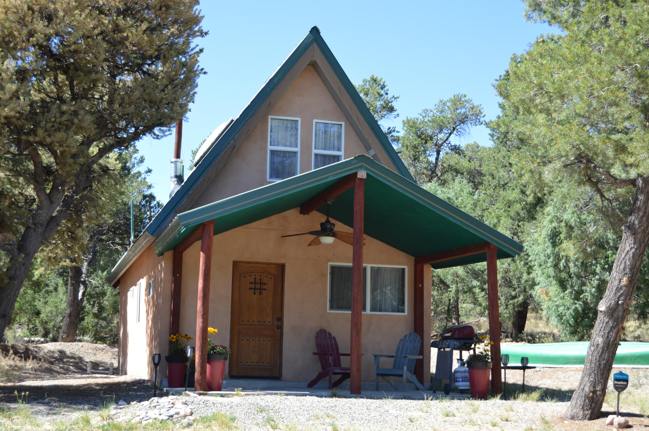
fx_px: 1027
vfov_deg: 23.7
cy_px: 216
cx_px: 324
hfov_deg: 35.1
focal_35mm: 57
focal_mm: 38
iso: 100
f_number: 5.6
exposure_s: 1/125
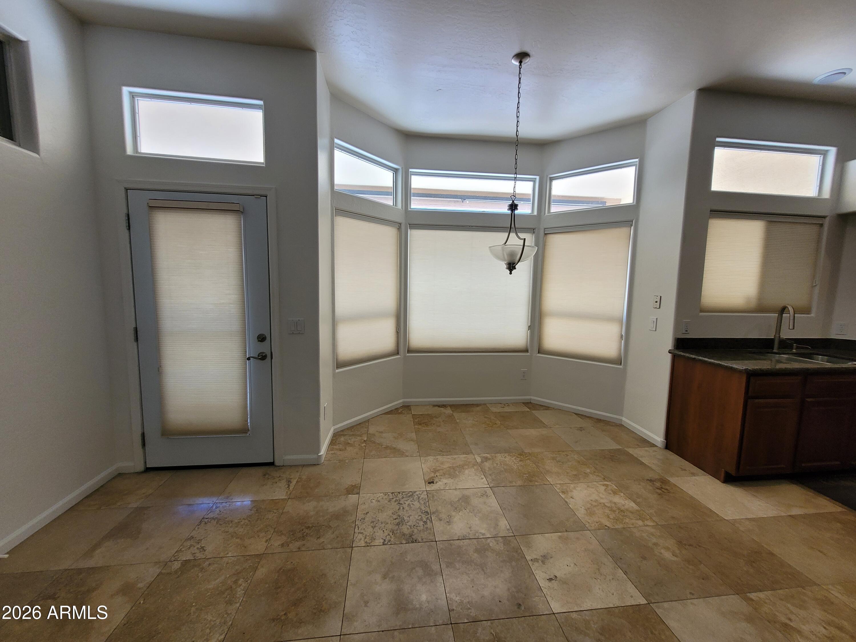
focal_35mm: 13
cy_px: 321
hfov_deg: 106.2
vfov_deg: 89.9
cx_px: 428
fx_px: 321
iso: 80
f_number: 2.2
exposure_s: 1/120
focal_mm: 1.74
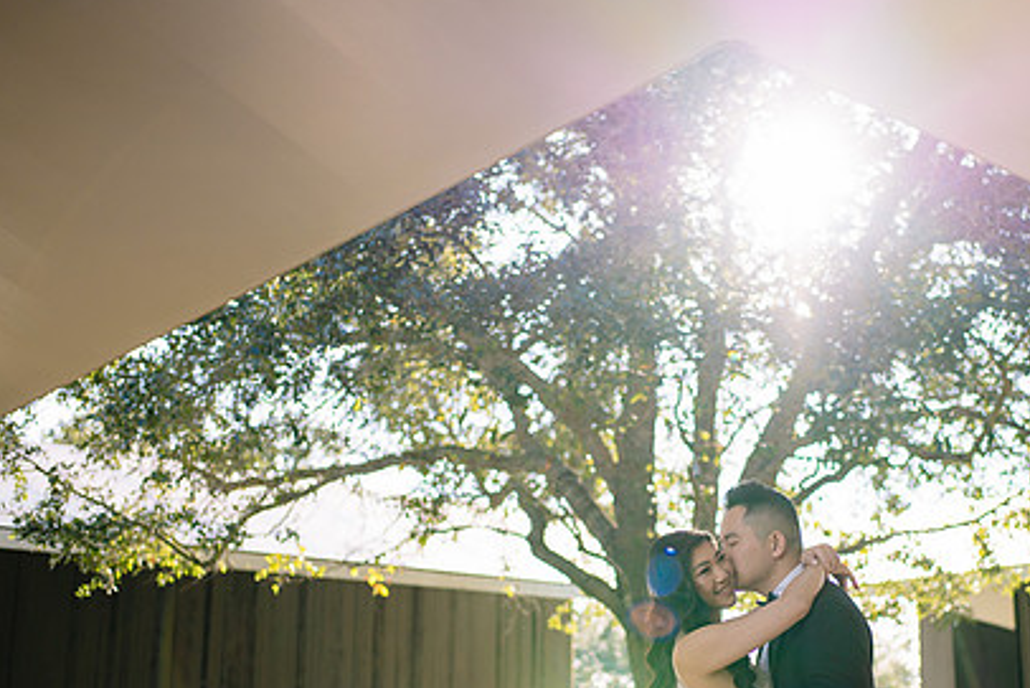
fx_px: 1431
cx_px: 713
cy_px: 453
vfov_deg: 26.9
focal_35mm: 50
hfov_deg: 39.0
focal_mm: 35
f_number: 1.8
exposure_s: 1/1000
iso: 100
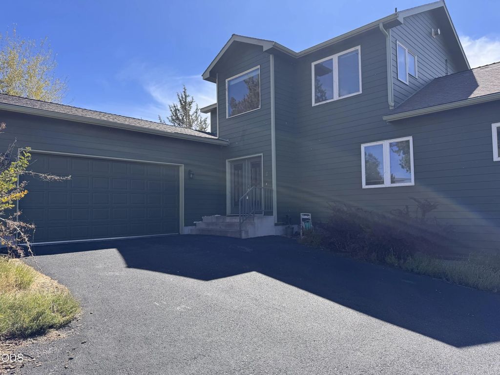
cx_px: 250
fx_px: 347
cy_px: 188
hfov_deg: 71.6
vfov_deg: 56.8
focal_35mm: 24
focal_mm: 6.76
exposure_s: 1/2041
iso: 80
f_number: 1.78
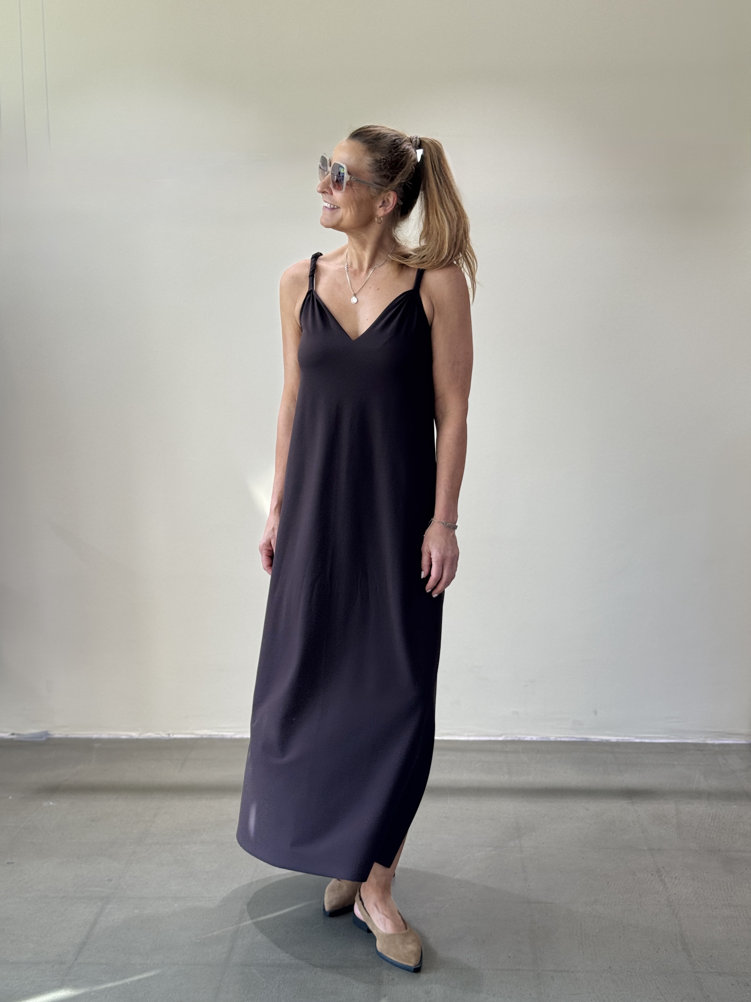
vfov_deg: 39.7
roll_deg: +0.6
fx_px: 1388
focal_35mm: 48
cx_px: 376
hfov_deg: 30.3
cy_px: 501
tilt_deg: -7.8
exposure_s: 1/132
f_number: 1.78
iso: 50
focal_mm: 6.76
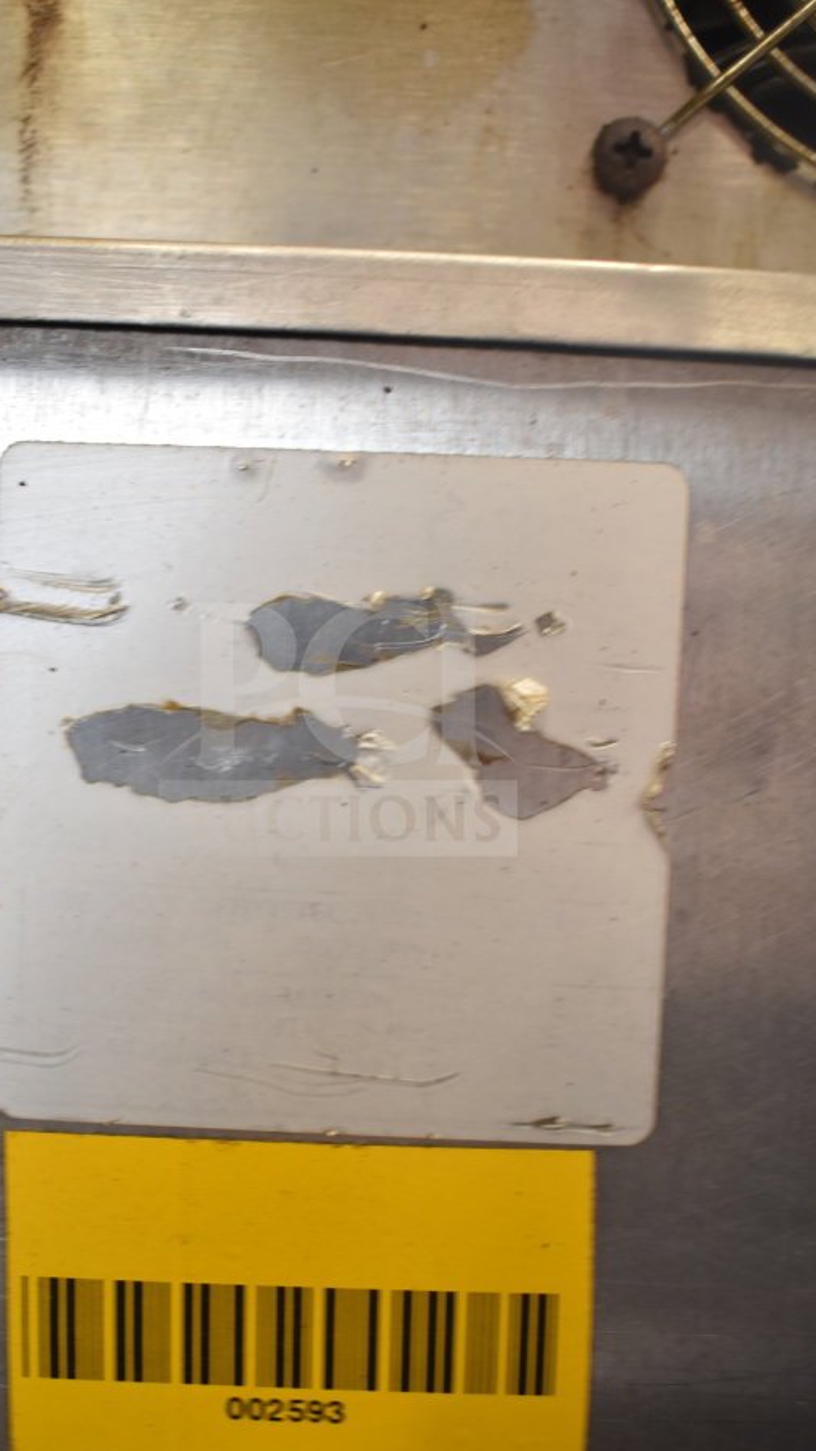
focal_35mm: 38
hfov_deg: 31.1
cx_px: 337
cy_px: 729
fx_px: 1461
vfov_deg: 52.8
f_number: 4
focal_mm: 24
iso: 450
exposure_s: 1/40
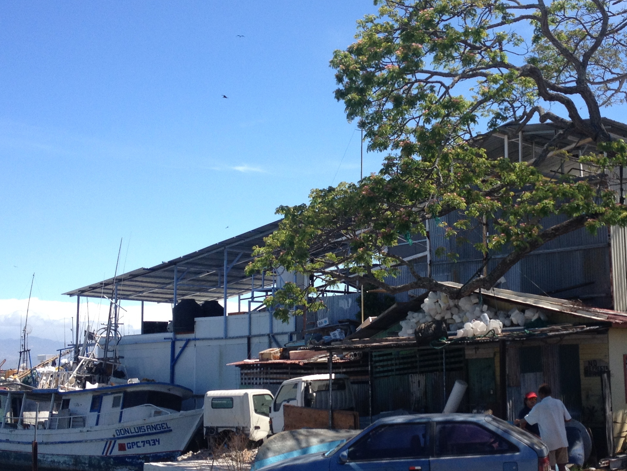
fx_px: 1069
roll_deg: +0.5
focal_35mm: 59
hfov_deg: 32.5
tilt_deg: +4.3
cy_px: 262
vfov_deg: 24.8
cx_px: 395
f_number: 2.4
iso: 50
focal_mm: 4.28
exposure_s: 1/1284
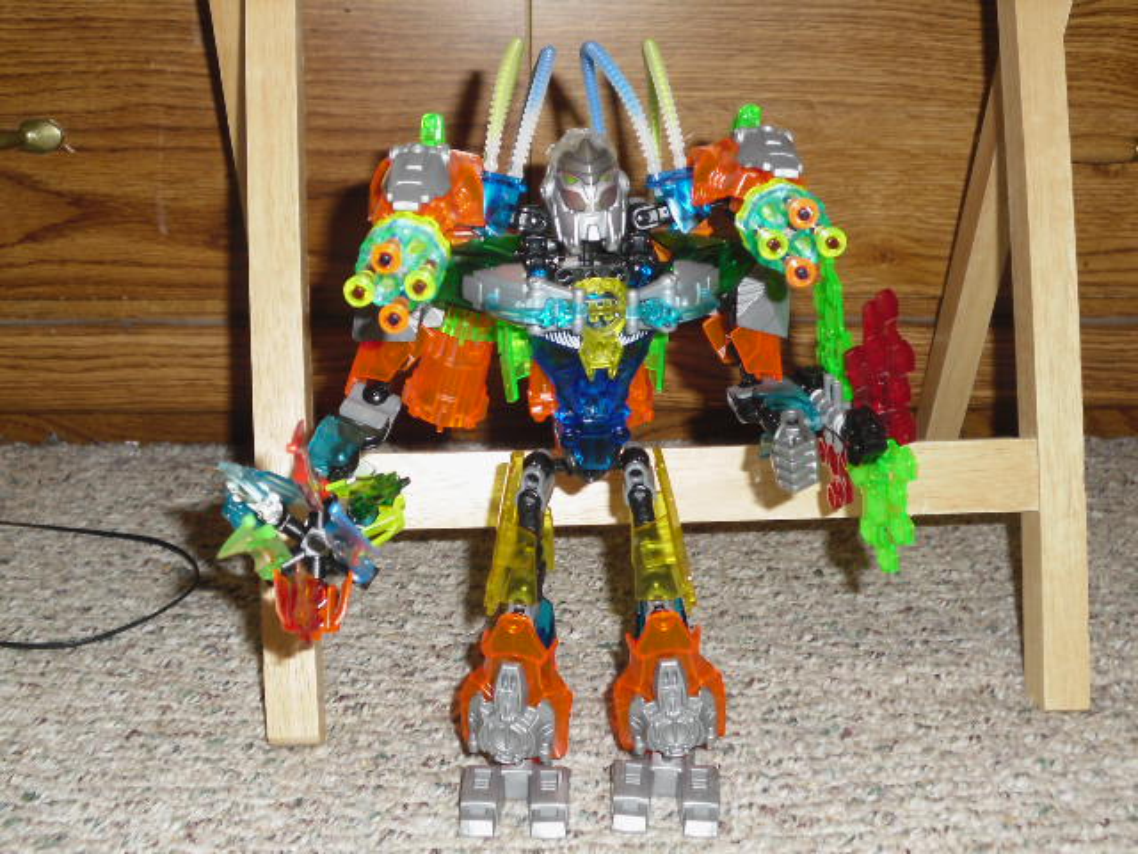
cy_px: 427
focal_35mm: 43
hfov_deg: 43.9
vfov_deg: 33.6
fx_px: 1414
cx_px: 569
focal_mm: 7.7
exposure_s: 1/60
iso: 200
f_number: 3.4
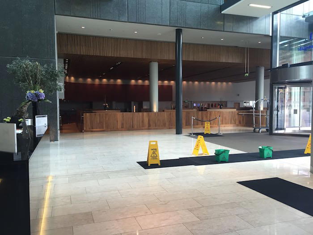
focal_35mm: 29
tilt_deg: -4.2
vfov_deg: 48.2
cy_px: 118
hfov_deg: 61.7
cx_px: 156
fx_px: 262
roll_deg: -0.2
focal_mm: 4.15
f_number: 2.2
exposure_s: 1/30
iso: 64
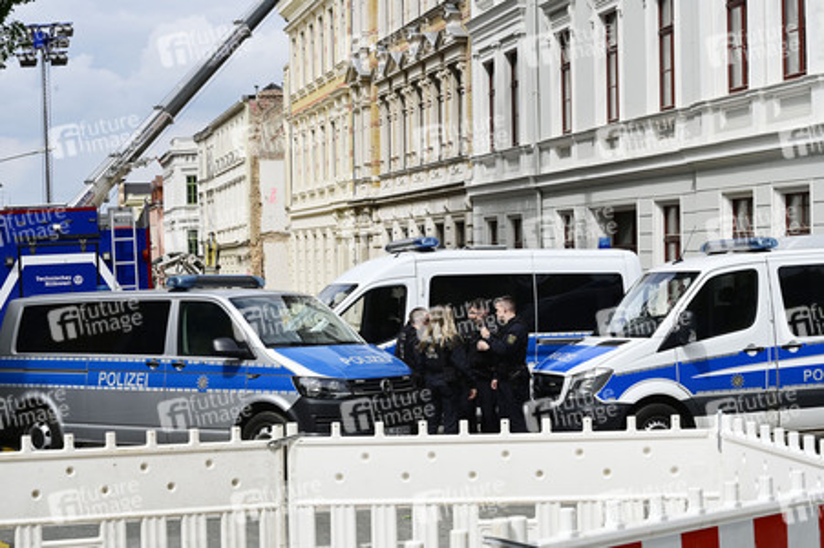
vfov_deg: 19.4
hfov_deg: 28.9
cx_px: 412
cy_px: 274
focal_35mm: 70
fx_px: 1601
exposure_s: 1/1000
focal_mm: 70
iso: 640
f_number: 11
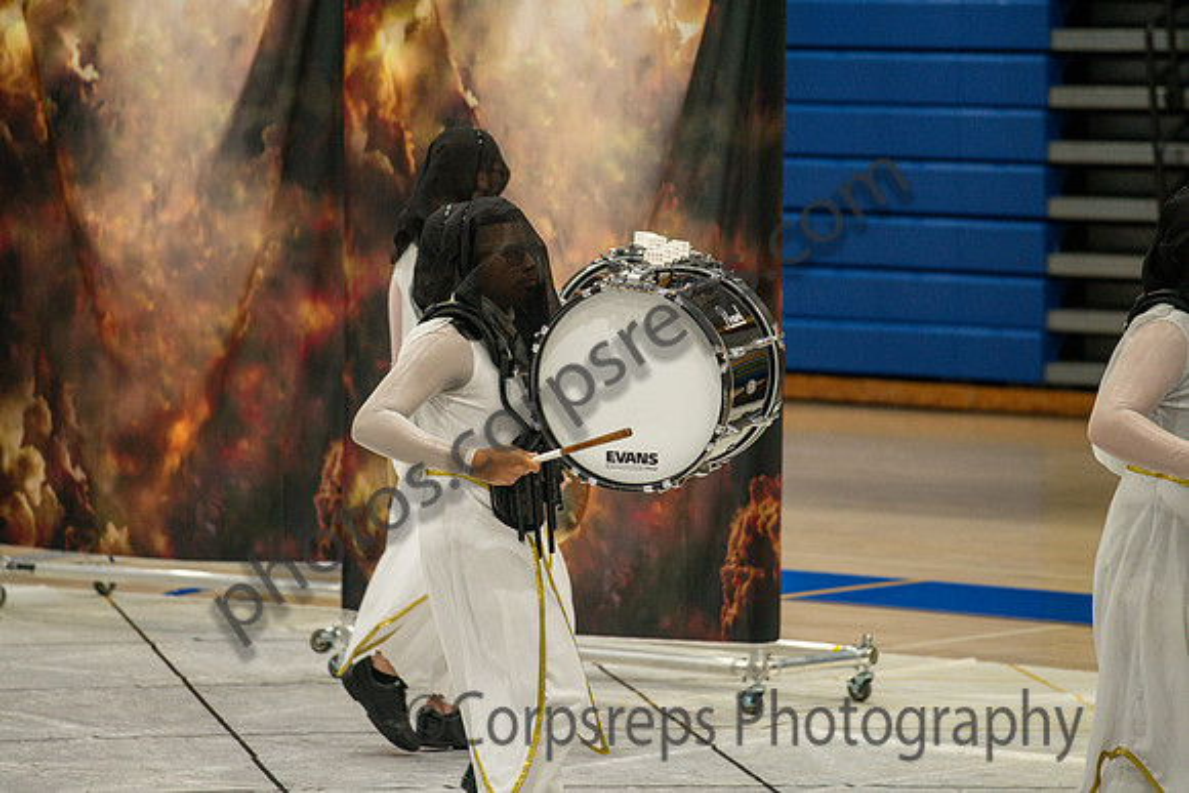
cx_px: 565
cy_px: 356
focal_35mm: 220
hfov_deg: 9.3
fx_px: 7281
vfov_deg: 6.2
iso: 2200
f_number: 4
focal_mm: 200
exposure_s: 1/500
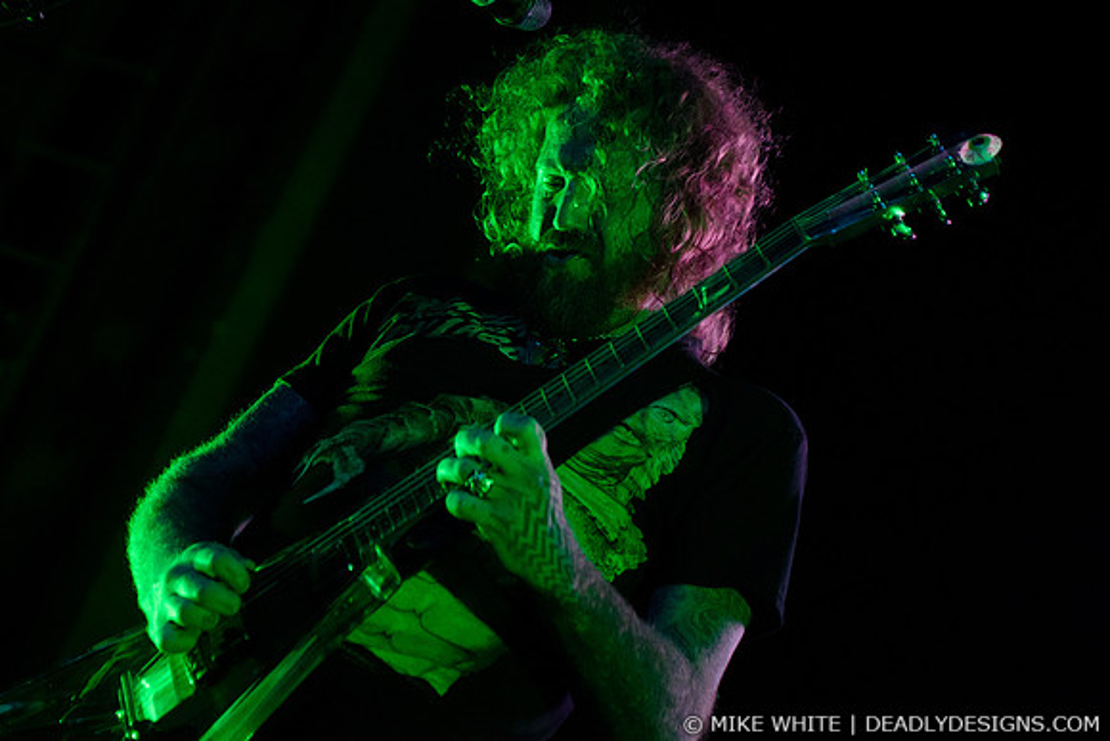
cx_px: 555
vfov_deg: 13.0
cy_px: 370
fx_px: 3238
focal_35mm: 105
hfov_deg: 19.5
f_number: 2.8
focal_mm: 70
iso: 2000
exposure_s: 1/160
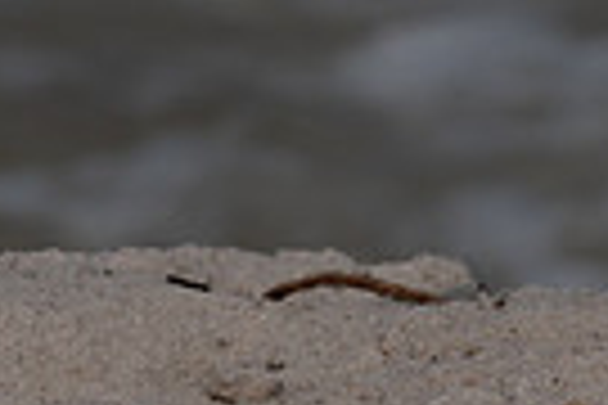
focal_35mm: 2079
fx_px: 35109
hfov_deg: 1.0
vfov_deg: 0.7
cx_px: 1031
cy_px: -210
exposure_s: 1/1600
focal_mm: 400
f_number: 16
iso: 320
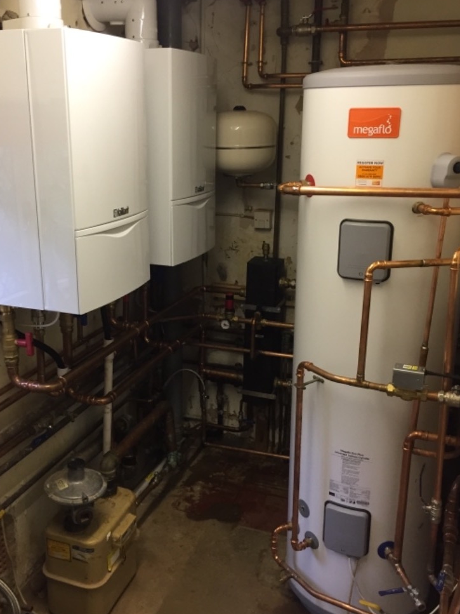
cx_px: 195
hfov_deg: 39.6
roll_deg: +0.2
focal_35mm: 36
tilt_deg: -16.7
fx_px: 638
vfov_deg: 51.4
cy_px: 307
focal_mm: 4.15
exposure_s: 1/33
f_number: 2.2
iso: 64
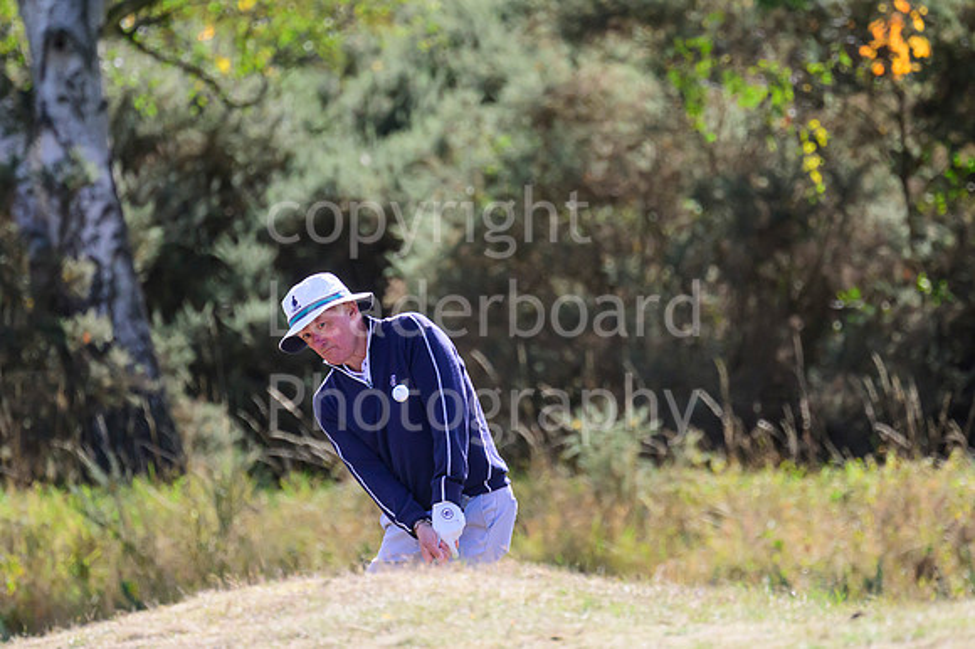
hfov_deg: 3.4
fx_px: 16240
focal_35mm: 600
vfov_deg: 2.3
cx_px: 488
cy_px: 324
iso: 1600
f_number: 5.6
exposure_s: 1/2500
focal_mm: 400
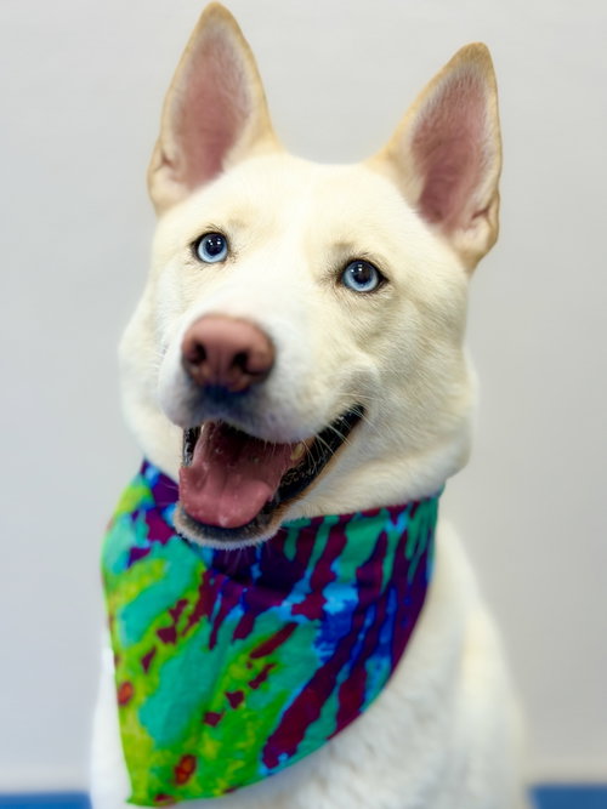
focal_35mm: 48
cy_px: 404
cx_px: 304
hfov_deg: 30.3
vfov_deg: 39.7
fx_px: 1123
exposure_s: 1/120
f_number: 1.78
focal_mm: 6.76
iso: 80
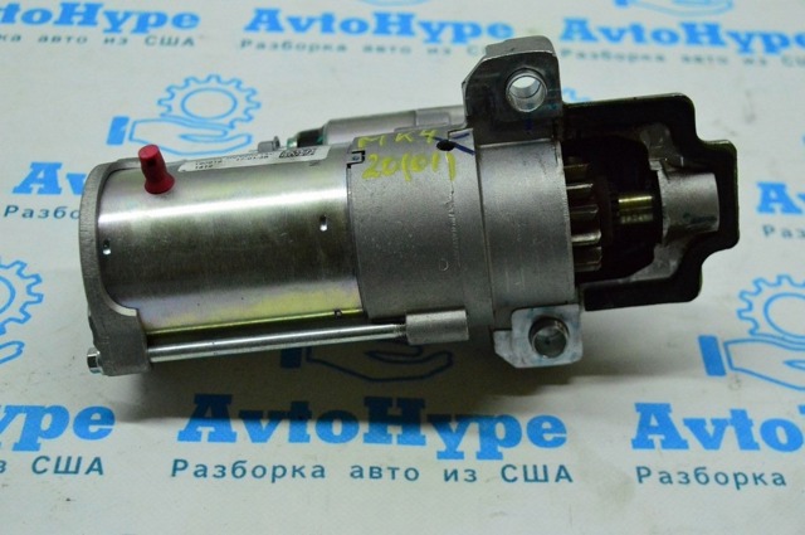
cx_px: 402
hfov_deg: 35.1
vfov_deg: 23.7
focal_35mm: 57
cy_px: 268
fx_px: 1273
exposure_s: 1/640
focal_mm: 38
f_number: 6.3
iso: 6400
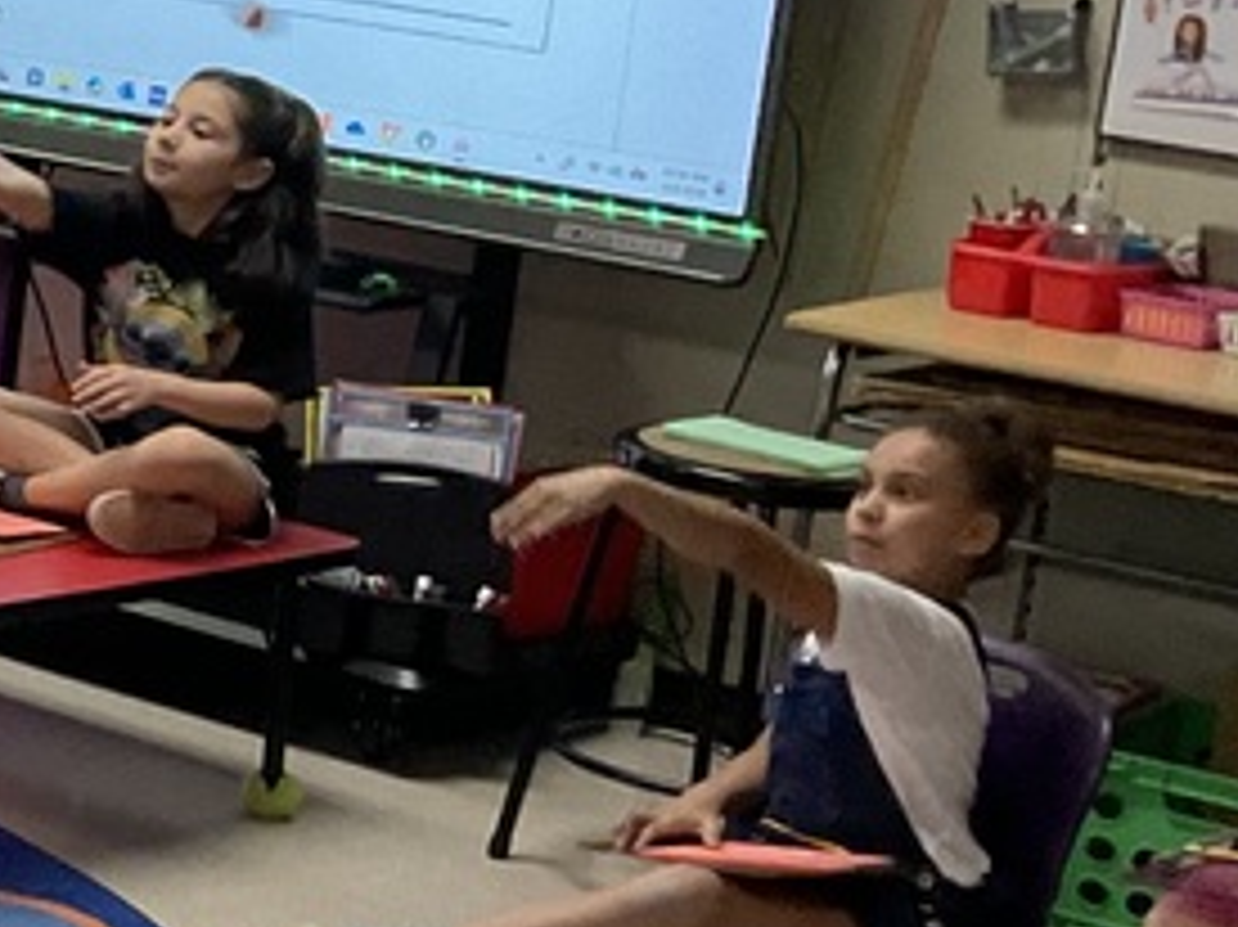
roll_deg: -3.6
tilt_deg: -11.7
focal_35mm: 108
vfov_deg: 13.7
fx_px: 3861
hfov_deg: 15.4
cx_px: -1062
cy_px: 310
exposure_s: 1/60
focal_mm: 3
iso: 200
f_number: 1.8
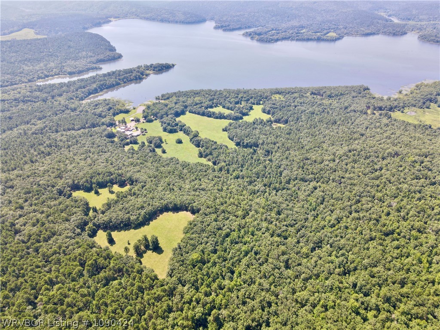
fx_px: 305
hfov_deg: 71.6
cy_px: 165
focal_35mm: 24
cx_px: 220
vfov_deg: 56.8
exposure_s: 1/20
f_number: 2.8
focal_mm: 4.5
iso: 100
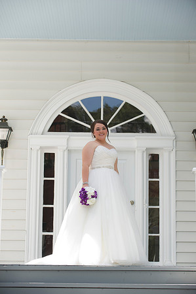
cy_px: 147
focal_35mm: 105
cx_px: 98
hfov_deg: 13.0
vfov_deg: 19.5
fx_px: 859
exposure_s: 1/125
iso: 320
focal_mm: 105
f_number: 4.5
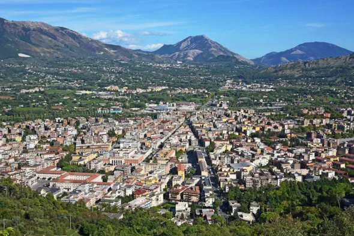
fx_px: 433
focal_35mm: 44
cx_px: 177
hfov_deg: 44.5
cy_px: 118
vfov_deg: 30.5
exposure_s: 1/160
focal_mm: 44
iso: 100
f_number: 13
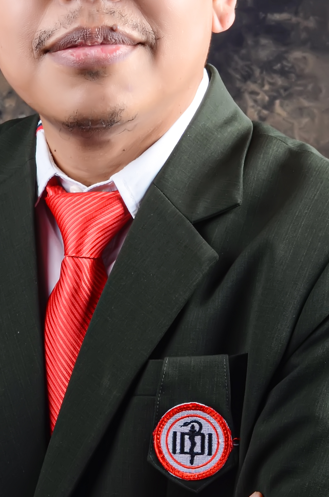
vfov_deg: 15.6
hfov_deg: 10.3
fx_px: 1817
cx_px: 94
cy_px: 215
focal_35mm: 132
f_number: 13
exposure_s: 1/125
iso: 125
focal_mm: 32
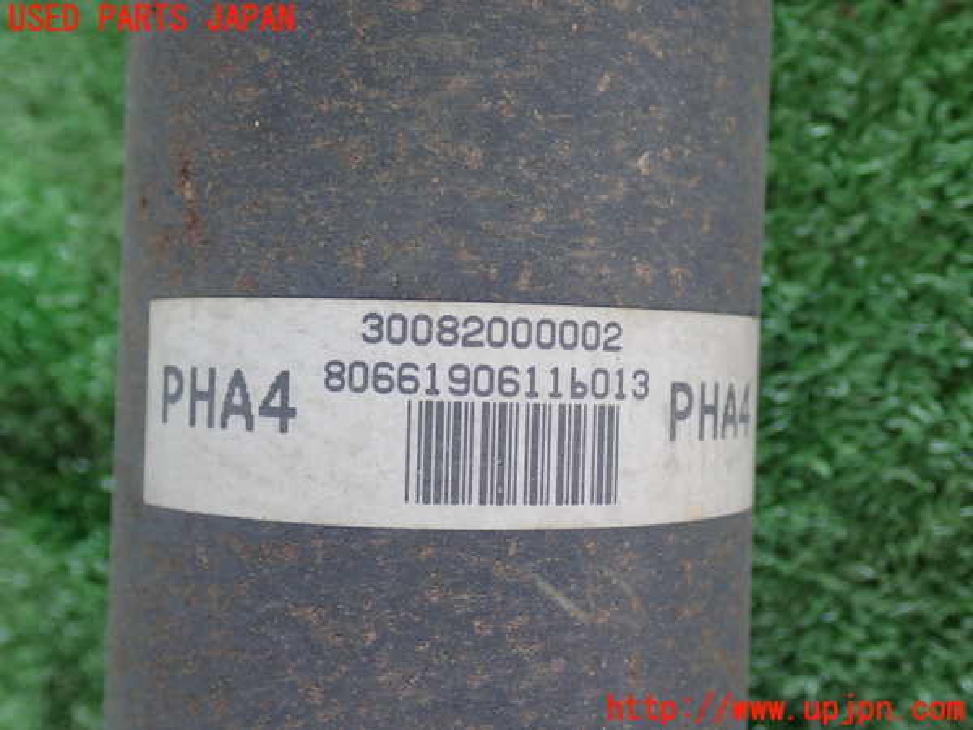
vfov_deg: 32.9
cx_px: 486
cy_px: 365
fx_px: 1237
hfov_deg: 42.9
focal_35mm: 44
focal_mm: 7.84
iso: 200
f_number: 2.9
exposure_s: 1/60
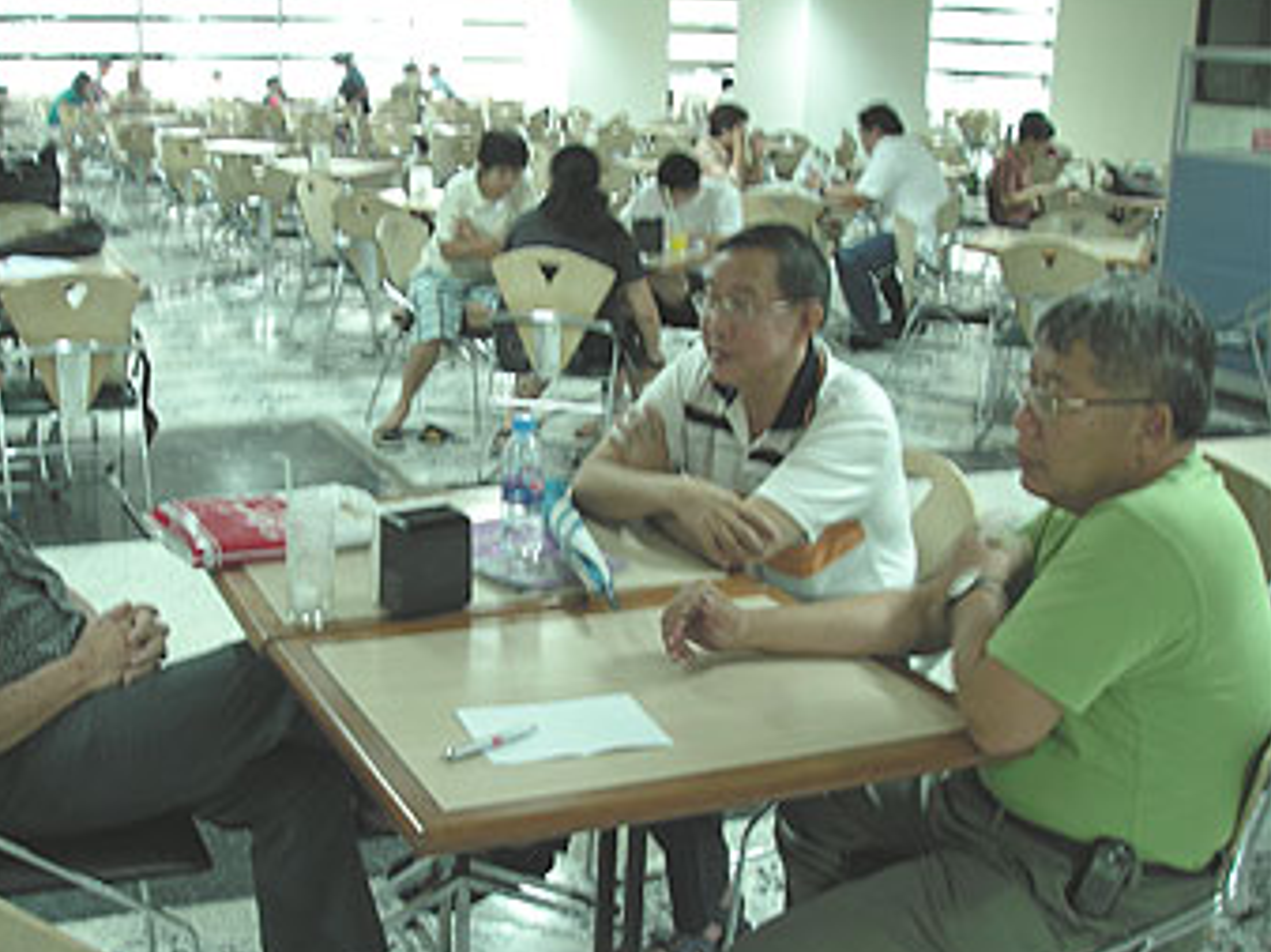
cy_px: 542
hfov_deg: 41.9
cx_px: 523
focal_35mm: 45
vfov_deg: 32.1
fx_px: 1651
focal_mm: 6.3
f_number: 3.3
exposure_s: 1/3
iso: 100
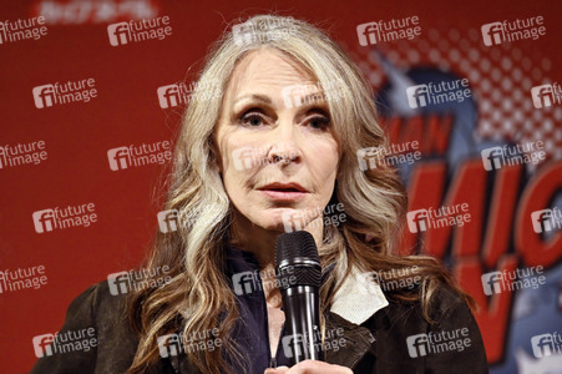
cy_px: 187
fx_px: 6240
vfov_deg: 3.4
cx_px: 281
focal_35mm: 400
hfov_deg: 5.2
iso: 3200
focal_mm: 400
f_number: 4.5
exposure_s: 1/500
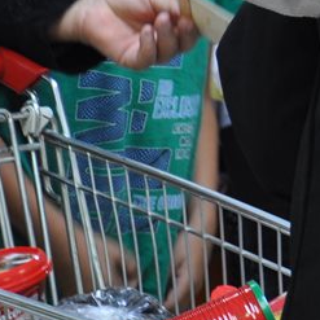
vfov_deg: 5.1
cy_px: -131
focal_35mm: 339
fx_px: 3546
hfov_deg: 5.0
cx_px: 723
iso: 400
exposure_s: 1/25
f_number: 5
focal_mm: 48
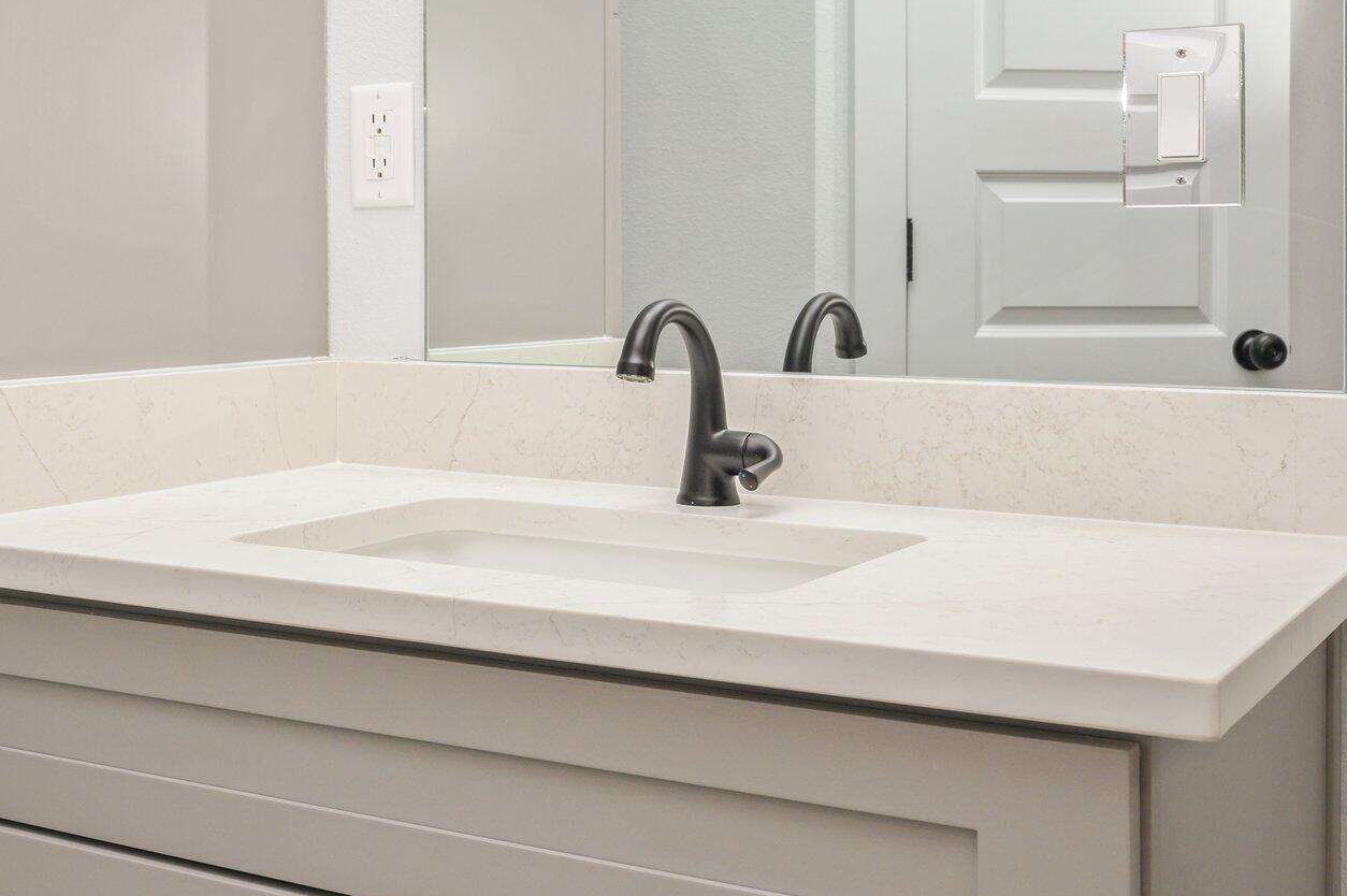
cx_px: 430
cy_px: 279
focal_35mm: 49
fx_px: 1832
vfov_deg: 27.3
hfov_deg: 39.8
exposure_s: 1/60
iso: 320
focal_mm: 30
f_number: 9
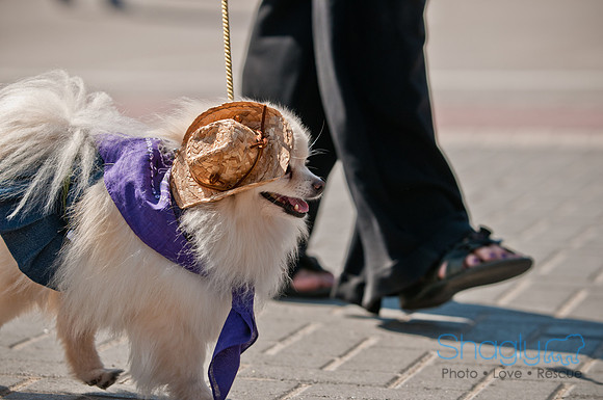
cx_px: 302
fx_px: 2634
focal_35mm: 158
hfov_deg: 13.1
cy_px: 200
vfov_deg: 8.7
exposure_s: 1/1600
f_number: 4
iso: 200
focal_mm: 105
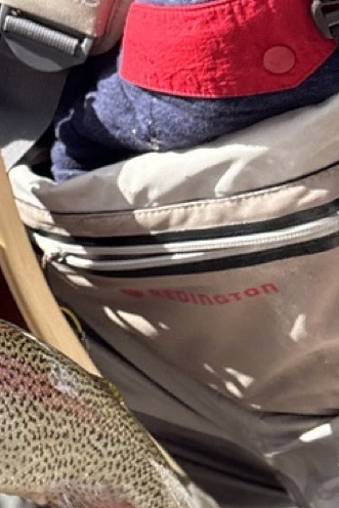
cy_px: 4
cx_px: -147
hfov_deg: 14.6
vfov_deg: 22.3
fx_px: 1242
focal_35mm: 88
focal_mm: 2.69
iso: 25
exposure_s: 1/386
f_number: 1.9
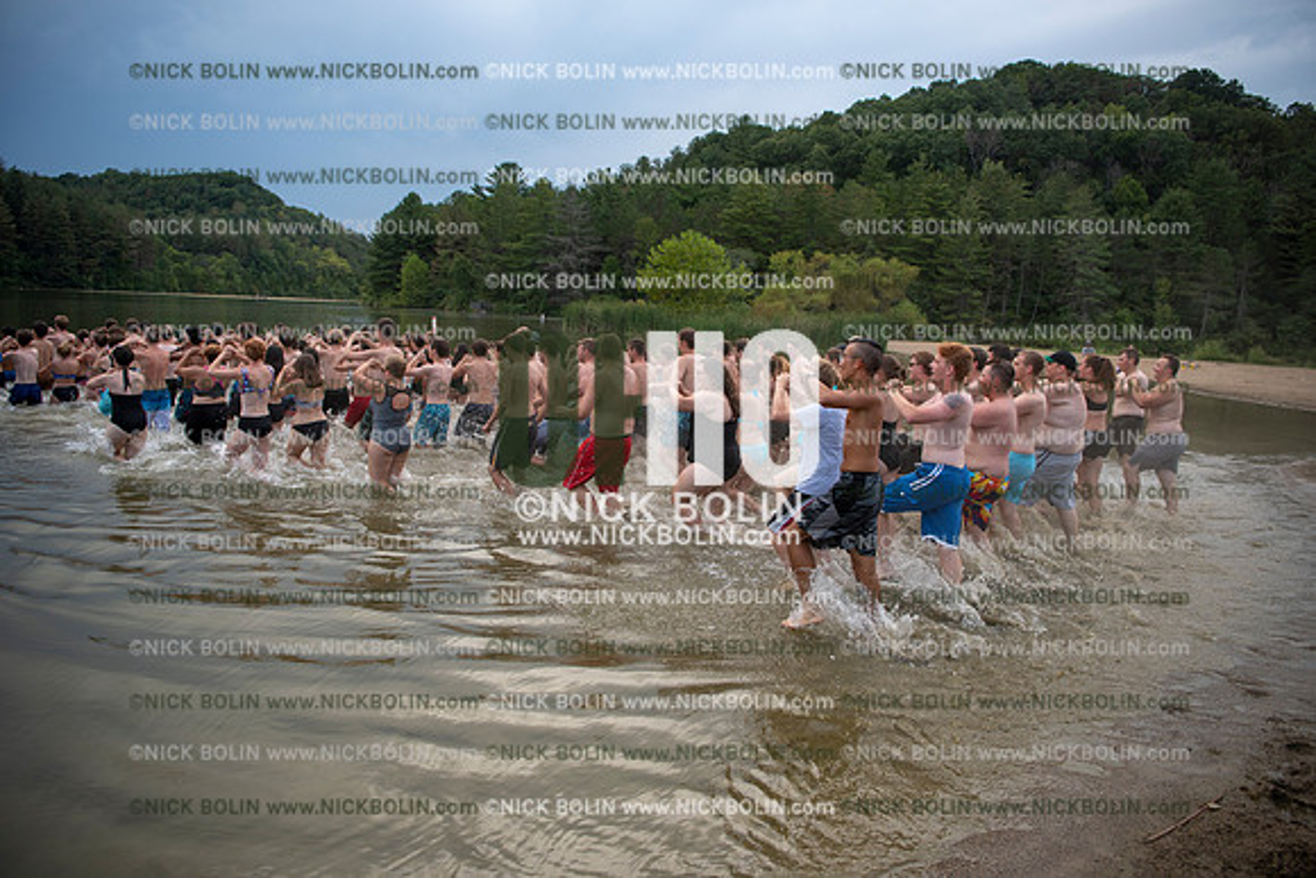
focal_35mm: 24
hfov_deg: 73.7
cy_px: 439
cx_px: 658
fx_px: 877
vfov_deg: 53.2
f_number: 3.2
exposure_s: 1/800
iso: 160
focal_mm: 24
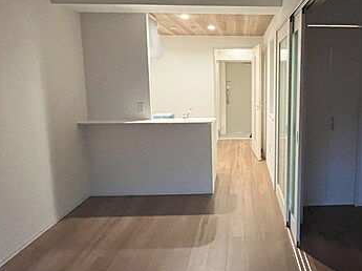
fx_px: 272
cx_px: 258
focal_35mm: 26
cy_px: 114
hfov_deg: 64.5
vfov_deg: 52.8
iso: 640
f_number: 2.4
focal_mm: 1.54
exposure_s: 1/60
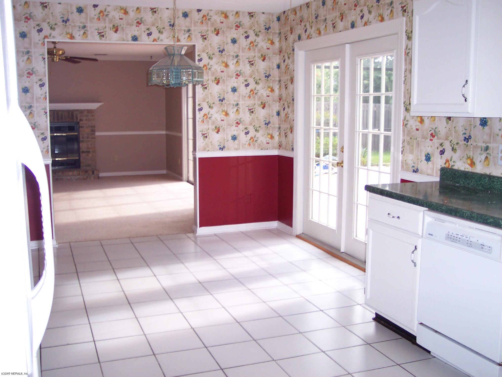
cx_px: 251
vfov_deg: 37.7
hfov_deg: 49.0
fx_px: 551
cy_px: 188
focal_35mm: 38
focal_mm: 8
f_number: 2.8
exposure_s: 1/90
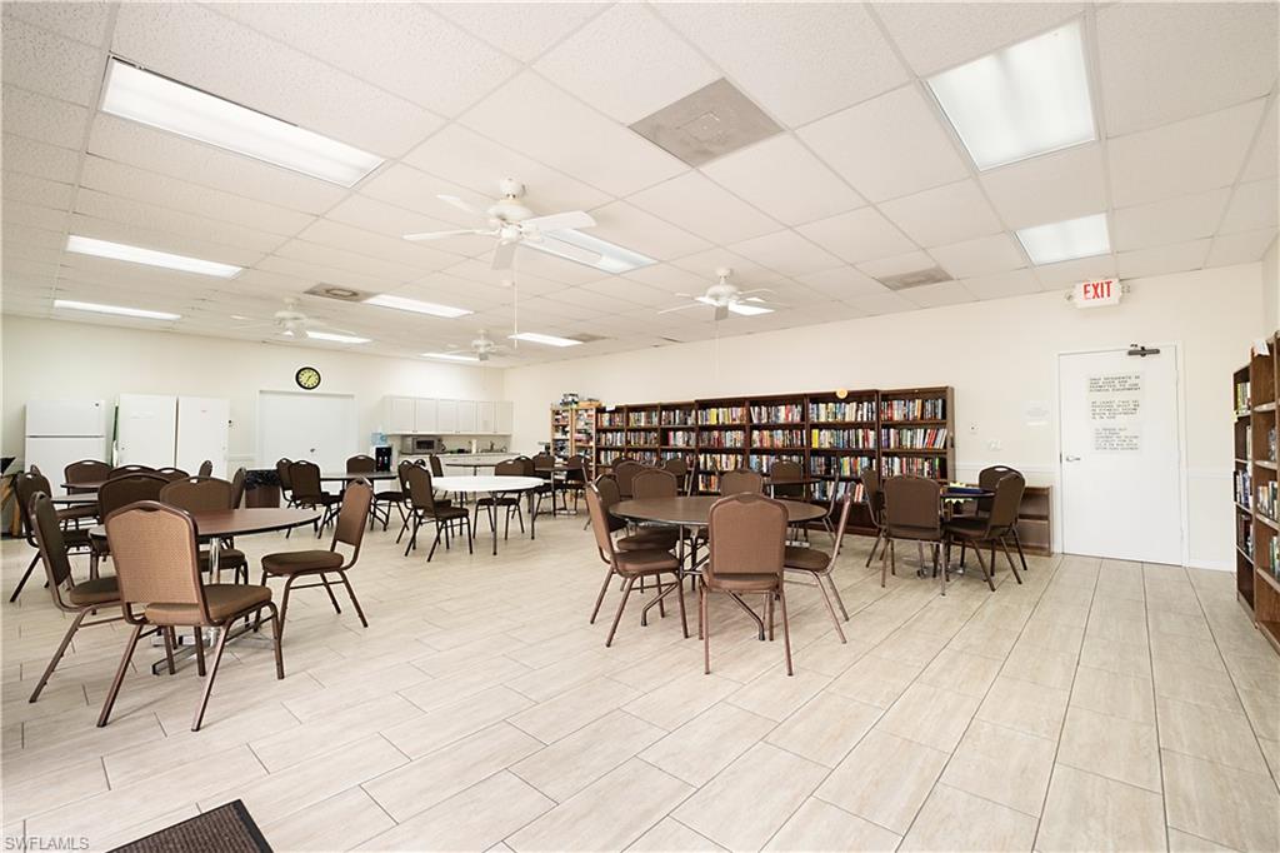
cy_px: 426
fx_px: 533
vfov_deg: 77.3
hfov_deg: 100.4
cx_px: 640
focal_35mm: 15
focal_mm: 10
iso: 1000
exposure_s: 1/100
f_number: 5
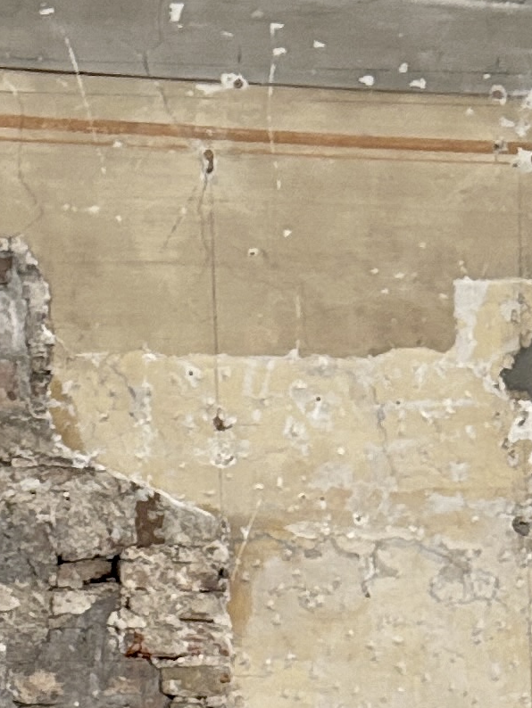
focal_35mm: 132
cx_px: -187
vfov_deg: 13.2
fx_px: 2703
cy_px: 1338
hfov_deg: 10.9
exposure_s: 1/50
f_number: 1.6
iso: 250
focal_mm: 5.96
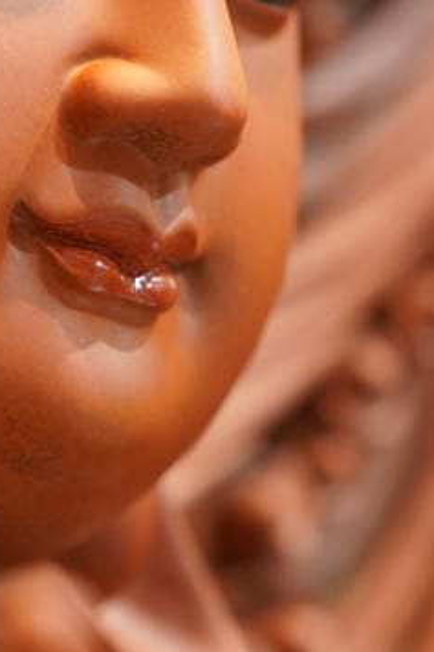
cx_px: -70
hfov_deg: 7.7
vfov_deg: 11.5
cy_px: 608
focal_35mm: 177
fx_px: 3204
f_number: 4.5
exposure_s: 1/50
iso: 1250
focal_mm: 35
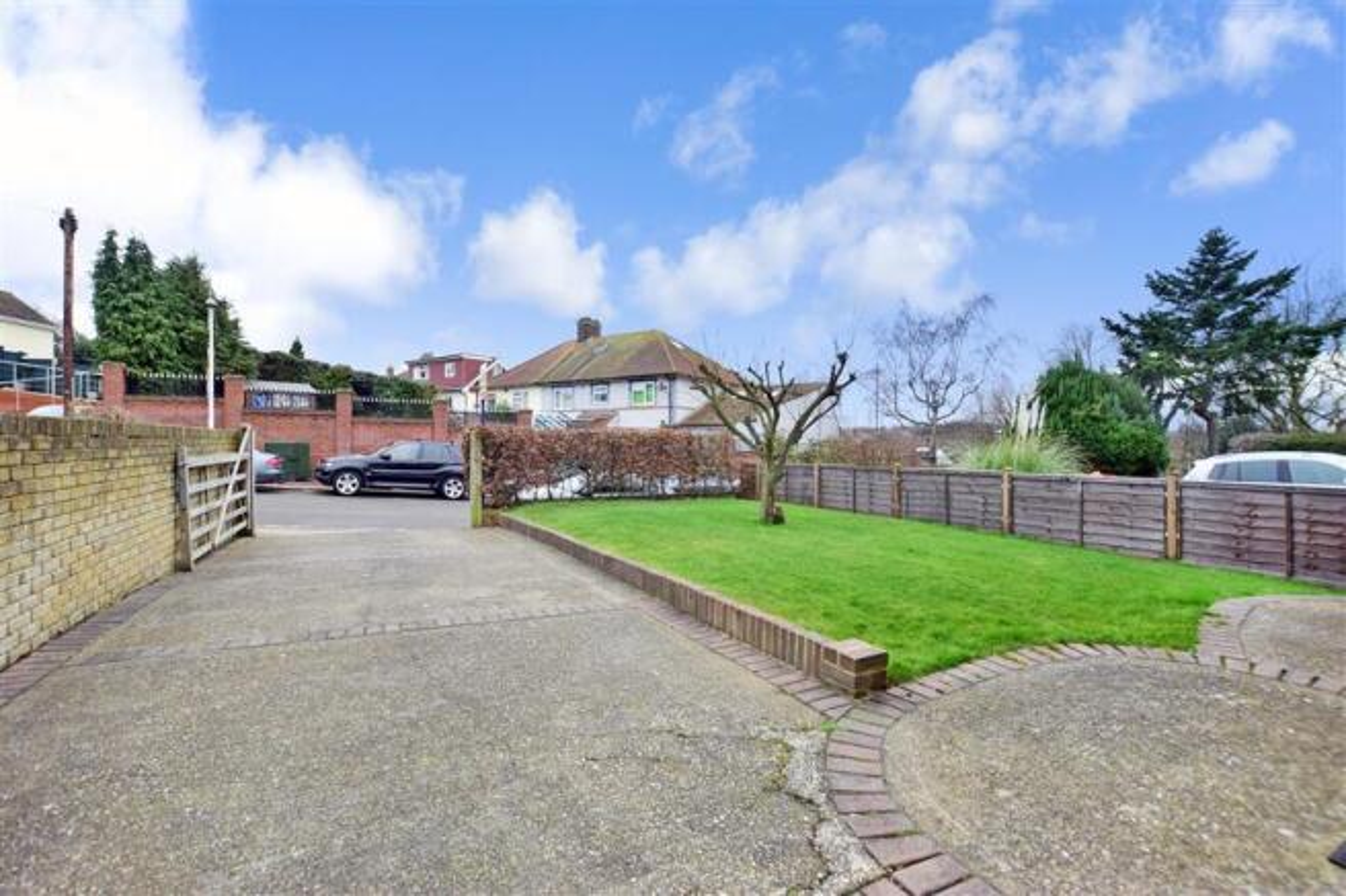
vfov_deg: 77.3
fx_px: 561
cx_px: 673
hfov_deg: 100.4
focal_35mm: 15
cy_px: 448
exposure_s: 1/160
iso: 400
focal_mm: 10
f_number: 7.1
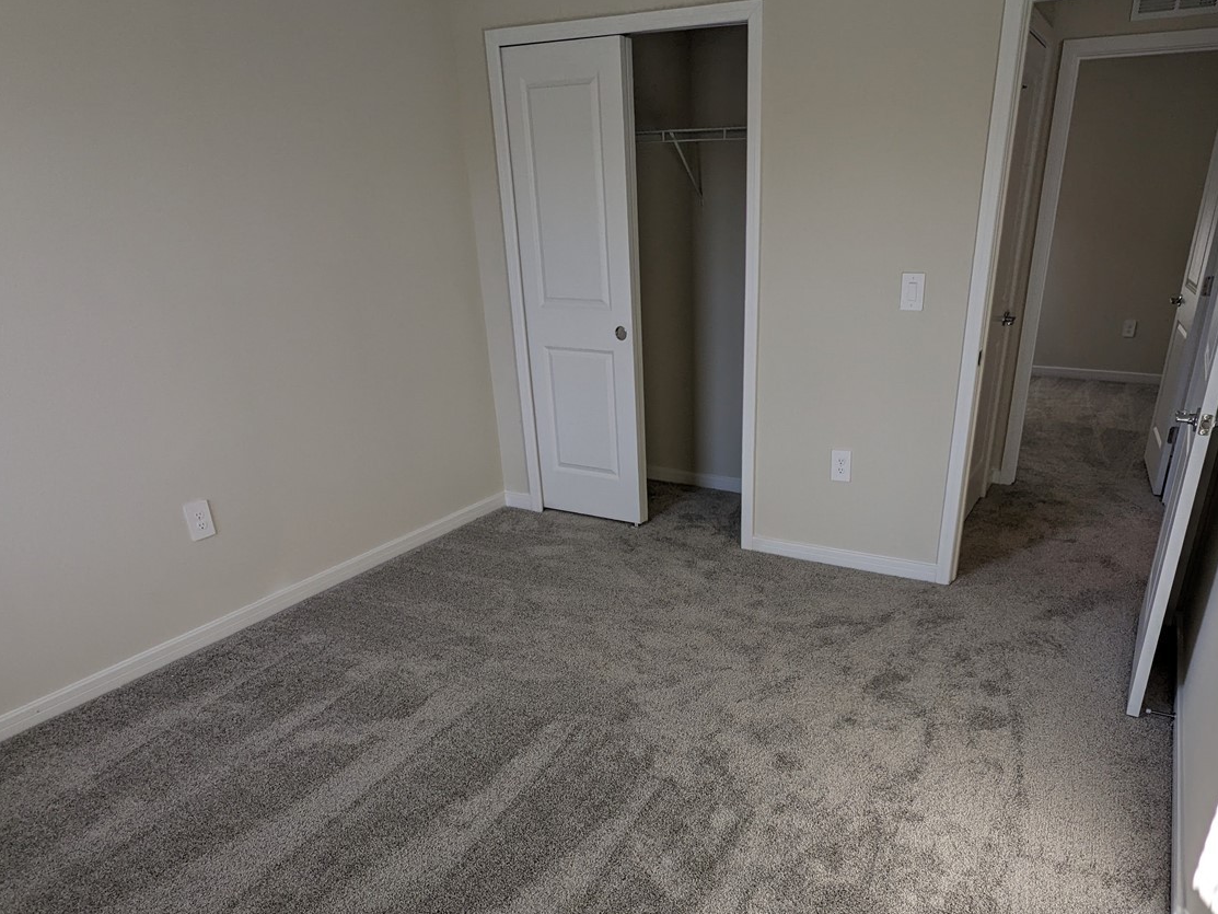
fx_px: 809
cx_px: 695
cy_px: 600
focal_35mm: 23
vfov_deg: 57.7
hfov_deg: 73.5
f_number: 2.2
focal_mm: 2.22
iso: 33
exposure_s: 1/152
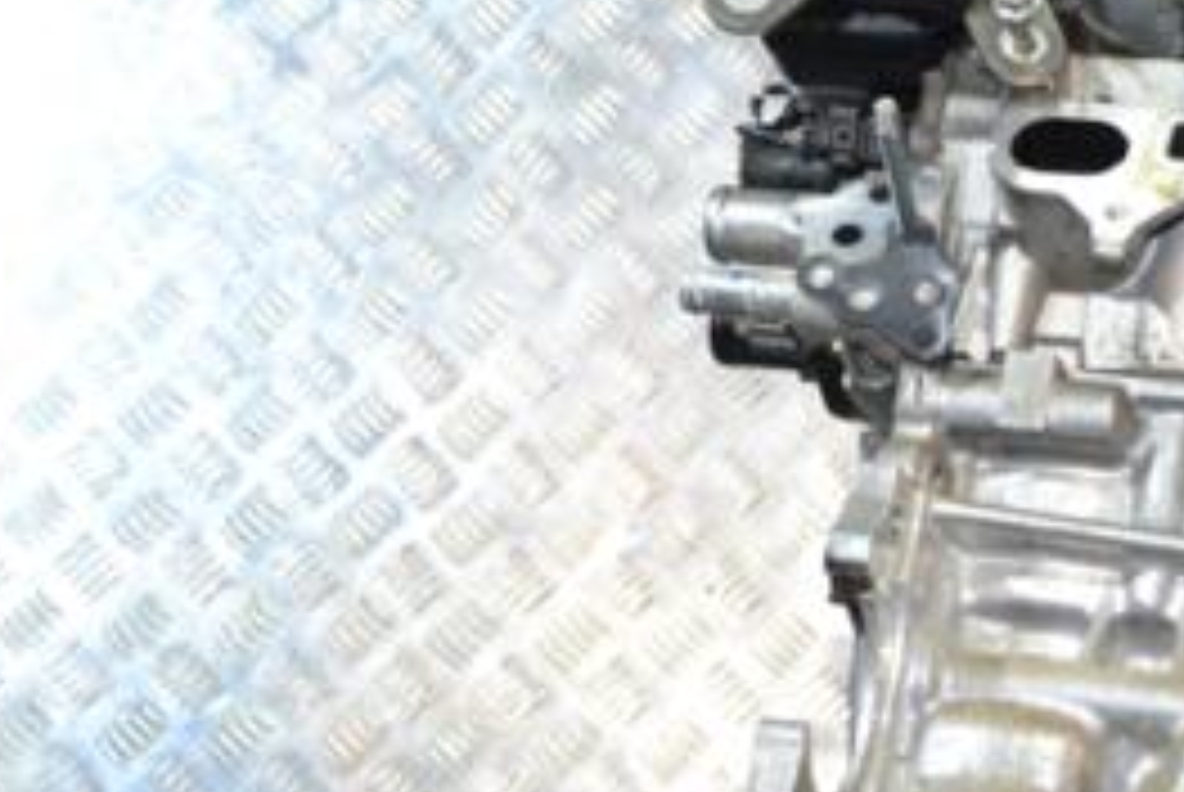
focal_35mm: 82
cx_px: 1211
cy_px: 756
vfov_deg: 16.4
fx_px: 2700
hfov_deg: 23.6
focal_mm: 24
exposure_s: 1/60
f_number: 5
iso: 1250
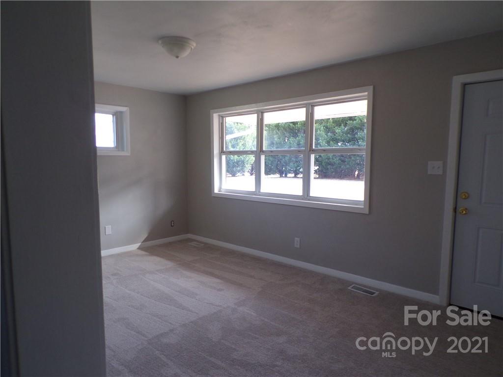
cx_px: 252
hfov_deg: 71.6
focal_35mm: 24
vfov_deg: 56.8
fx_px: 349
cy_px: 188
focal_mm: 4.3
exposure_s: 1/50
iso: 100
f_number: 3
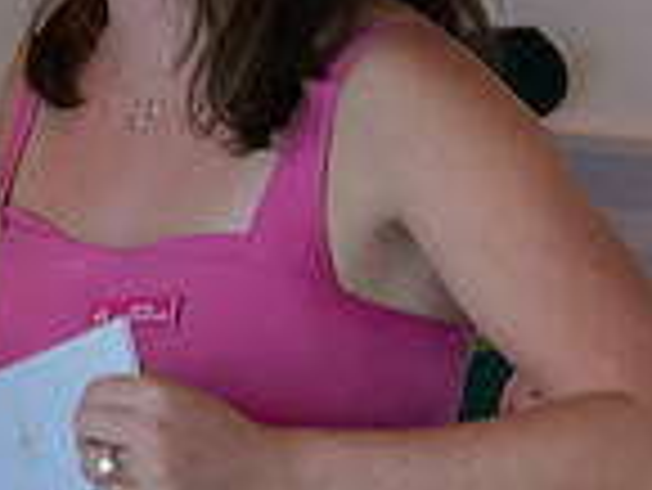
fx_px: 5731
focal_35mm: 304
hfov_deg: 6.4
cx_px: -441
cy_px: 40
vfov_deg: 4.9
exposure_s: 1/50
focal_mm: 70
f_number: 5.6
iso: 500
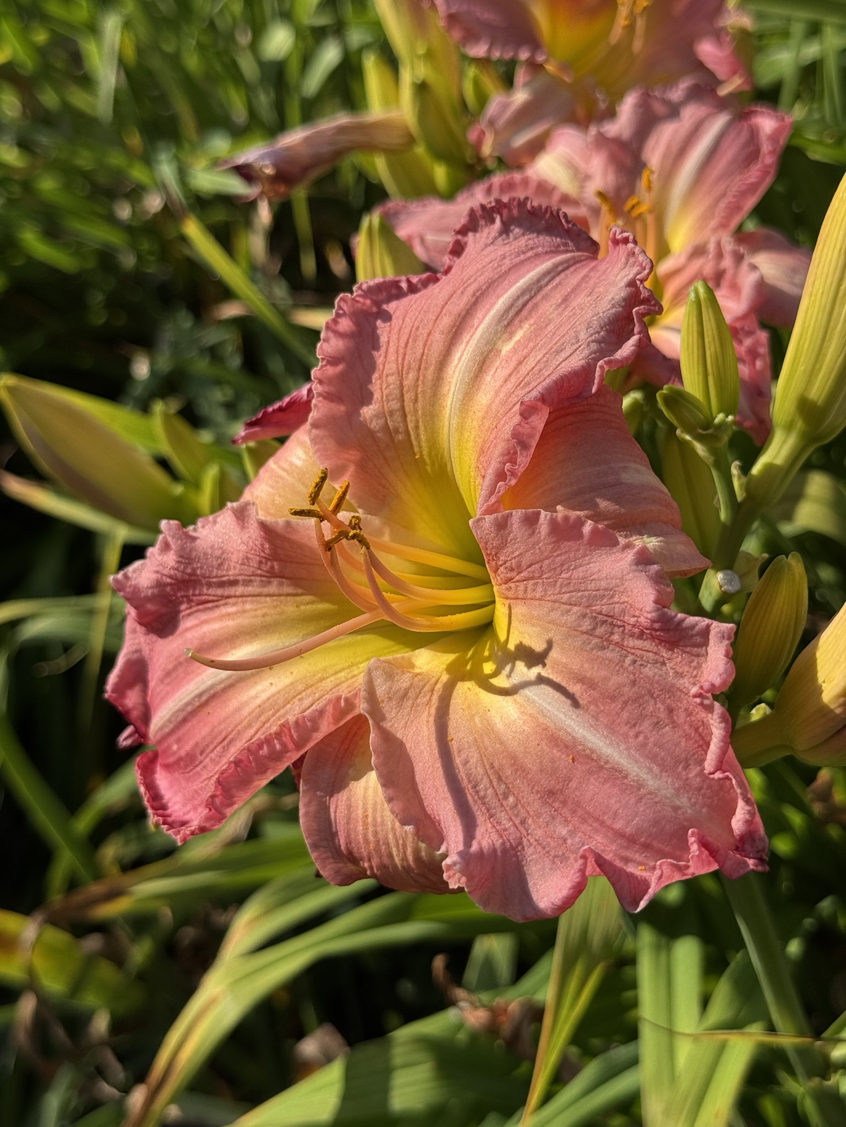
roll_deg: +6.1
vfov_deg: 39.7
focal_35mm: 48
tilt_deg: -33.4
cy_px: 564
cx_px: 423
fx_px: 1564
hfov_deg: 30.3
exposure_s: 1/5848
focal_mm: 6.76
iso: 64
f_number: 1.78
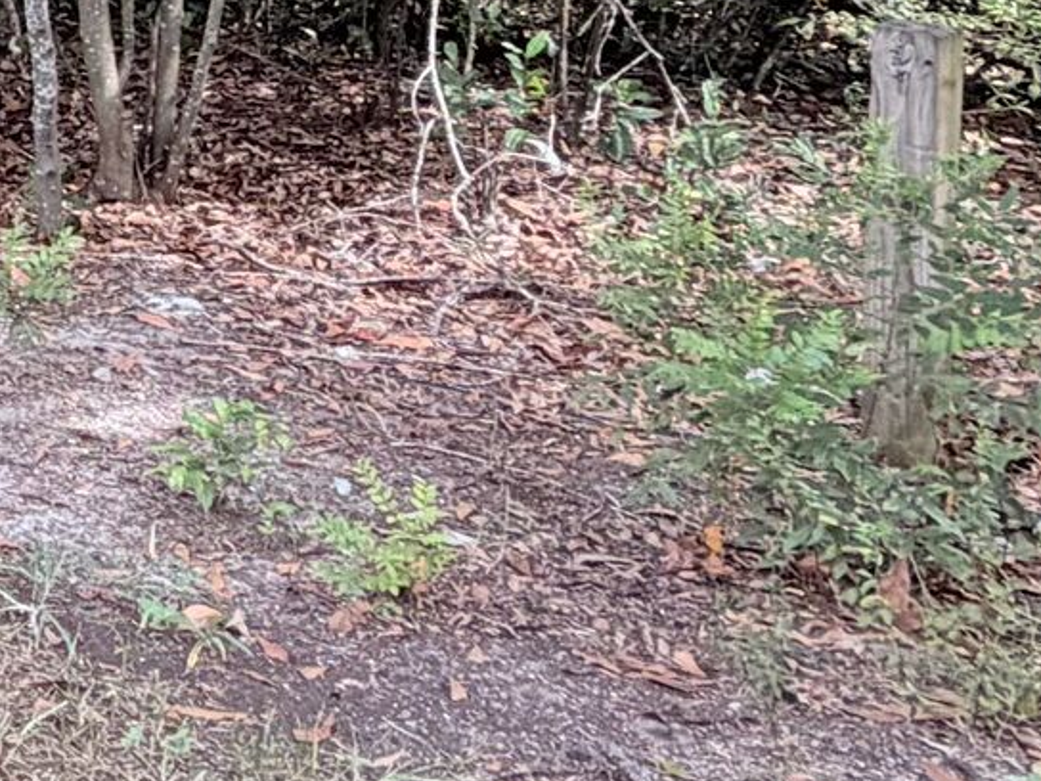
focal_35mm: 79
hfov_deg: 18.4
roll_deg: +1.8
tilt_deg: -3.7
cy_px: -235
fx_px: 2376
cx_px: -920
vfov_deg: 17.5
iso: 50
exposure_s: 1/142
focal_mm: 2.22
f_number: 2.2
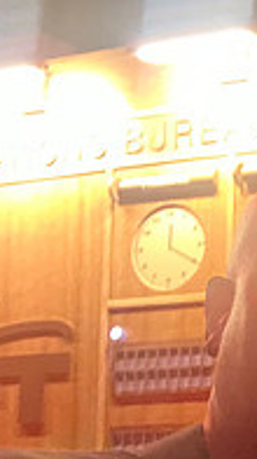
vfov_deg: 28.0
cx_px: 647
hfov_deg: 12.3
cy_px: 369
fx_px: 898
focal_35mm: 74
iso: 1000
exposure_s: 1/15
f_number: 2.2
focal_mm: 2.71
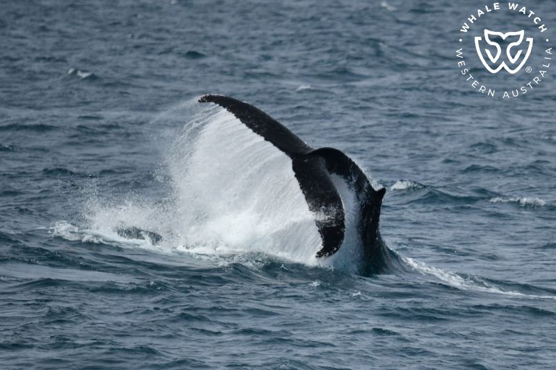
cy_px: 185
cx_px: 278
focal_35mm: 600
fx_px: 9264
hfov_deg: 3.4
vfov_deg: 2.3
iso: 900
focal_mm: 600
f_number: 6.3
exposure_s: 1/8000
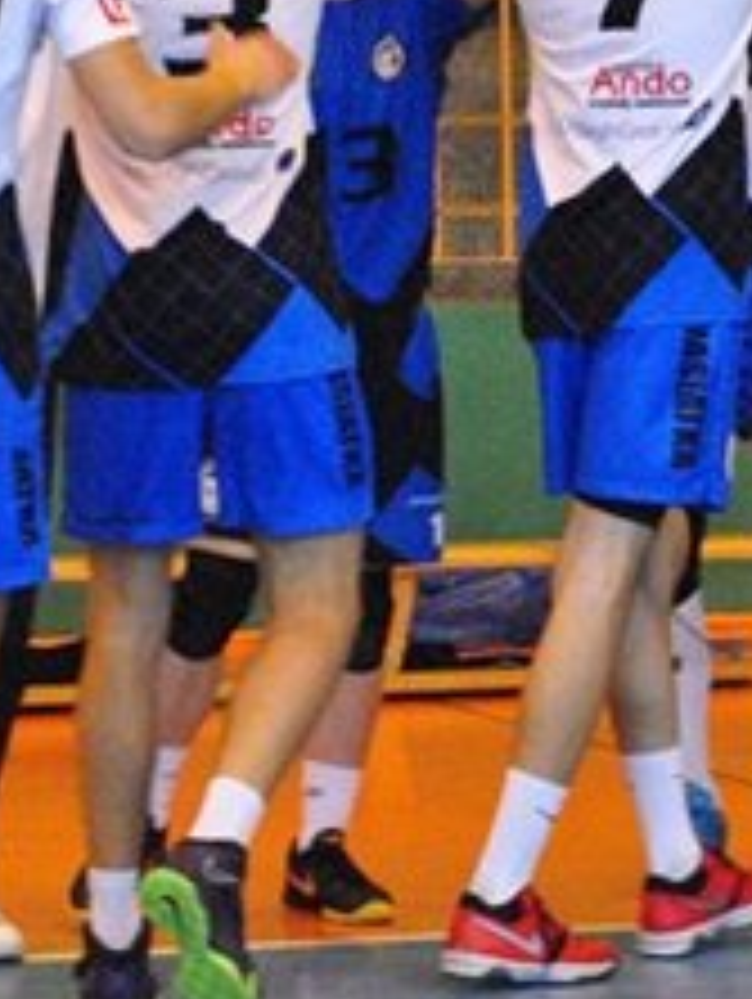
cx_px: 874
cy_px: 299
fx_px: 8297
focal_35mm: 287
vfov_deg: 6.9
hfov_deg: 5.2
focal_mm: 68
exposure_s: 1/125
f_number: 5.6
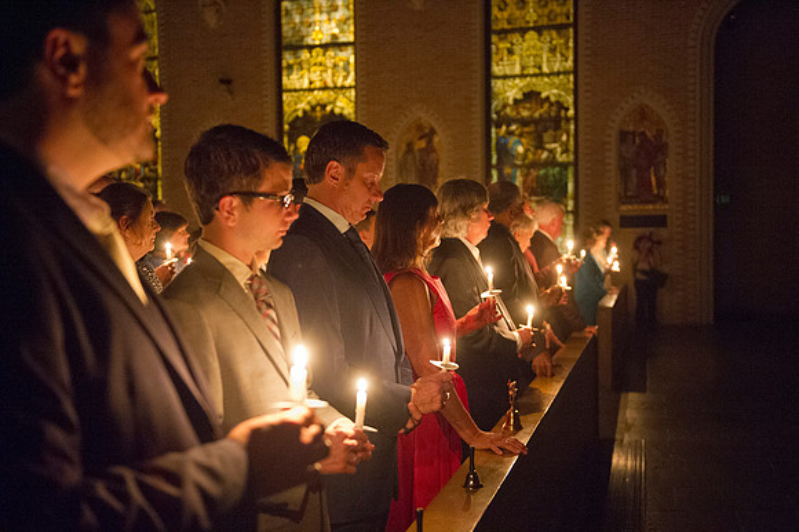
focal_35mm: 38
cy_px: 266
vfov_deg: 35.0
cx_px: 400
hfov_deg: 50.7
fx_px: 843
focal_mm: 38
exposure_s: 1/30
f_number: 2.8
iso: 12800
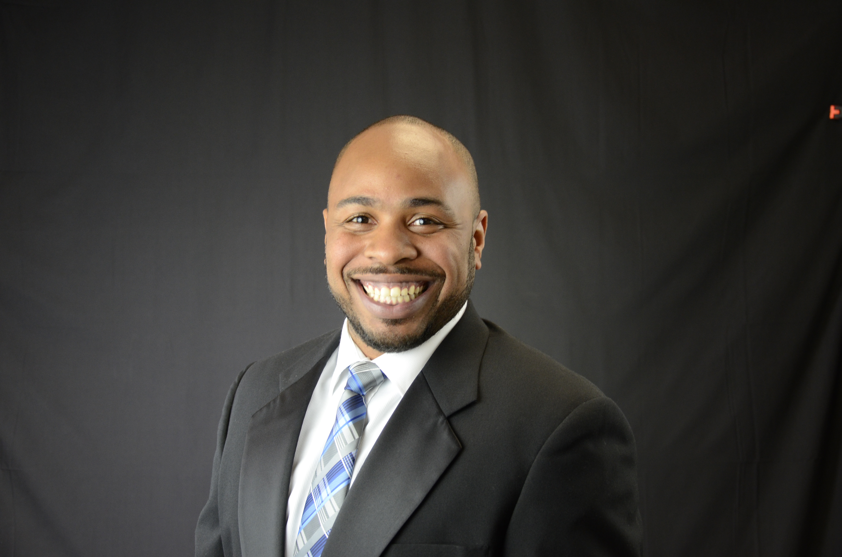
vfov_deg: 26.4
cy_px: 278
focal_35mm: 51
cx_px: 421
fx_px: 1190
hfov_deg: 39.0
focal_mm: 34
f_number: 4.2
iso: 800
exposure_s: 1/80
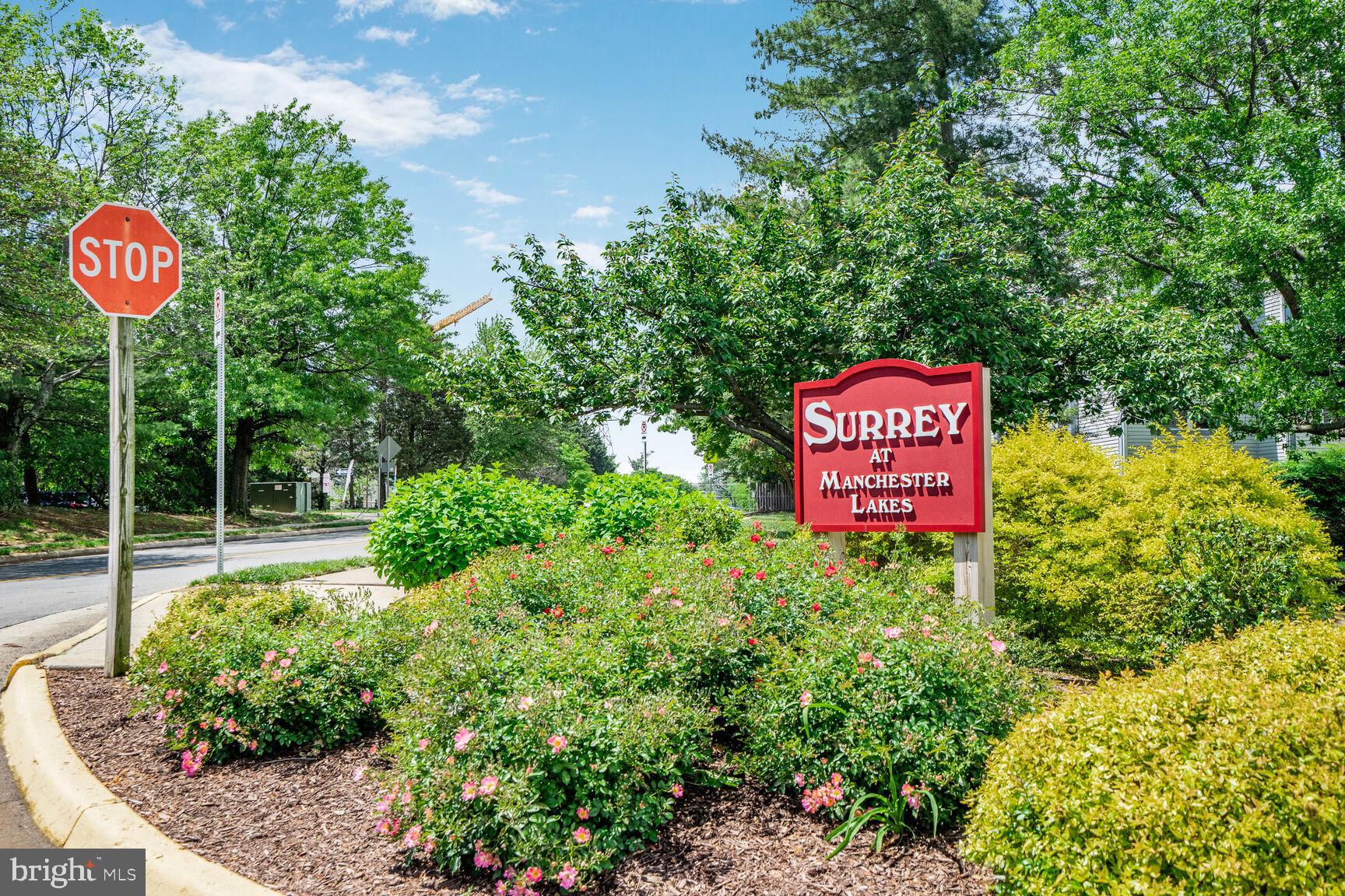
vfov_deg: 37.9
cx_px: 672
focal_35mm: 35
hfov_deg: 54.4
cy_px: 448
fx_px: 1308
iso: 400
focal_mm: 35
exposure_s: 1/640
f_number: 7.1
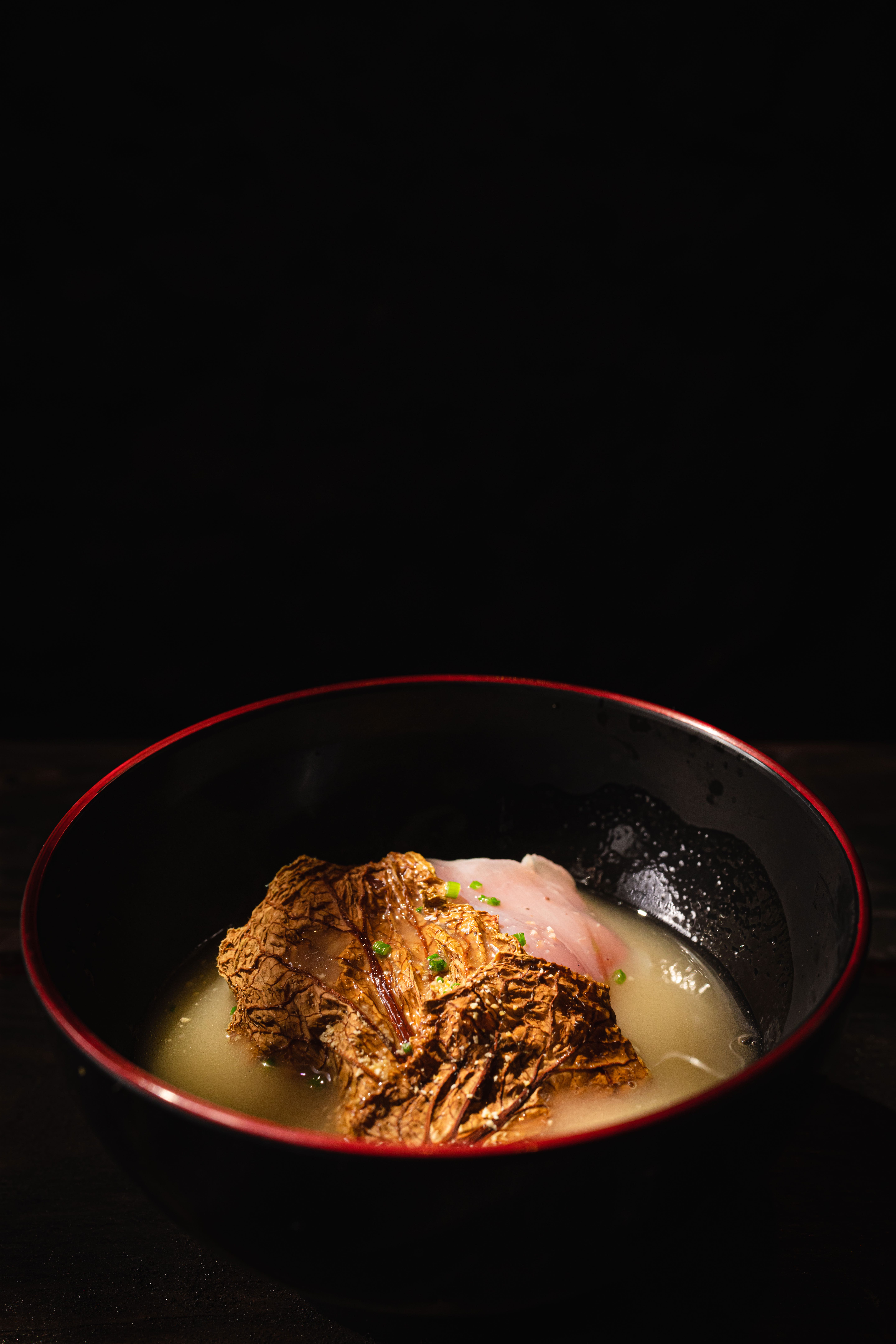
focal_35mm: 35
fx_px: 1307
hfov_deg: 37.9
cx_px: 448
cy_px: 672
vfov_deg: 54.4
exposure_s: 1/60
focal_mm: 35
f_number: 8
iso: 800
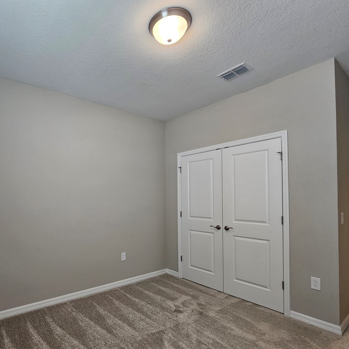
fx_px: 205
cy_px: 196
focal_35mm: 18
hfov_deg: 78.1
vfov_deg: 80.4
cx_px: 116
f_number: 2.2
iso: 160
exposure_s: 1/60
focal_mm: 2.2
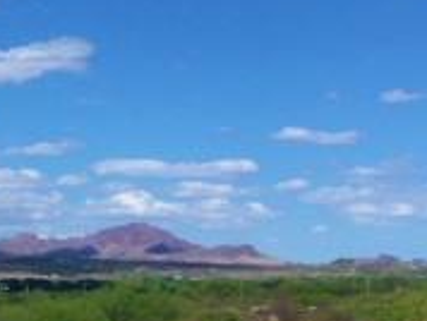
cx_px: -221
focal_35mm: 97
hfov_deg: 18.0
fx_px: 1198
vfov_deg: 15.1
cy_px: 280
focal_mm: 4.9
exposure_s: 1/180
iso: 80
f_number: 9.2
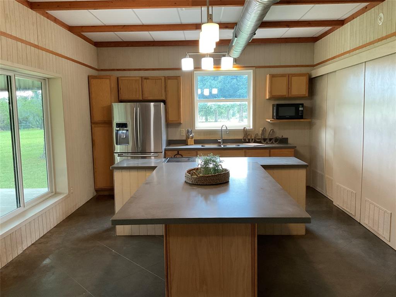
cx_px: 198
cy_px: 148
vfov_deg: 48.2
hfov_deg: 61.7
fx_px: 332
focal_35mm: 29
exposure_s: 1/60
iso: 125
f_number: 1.8
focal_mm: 3
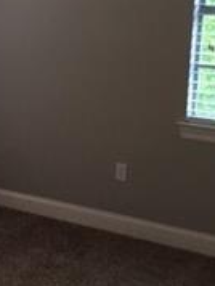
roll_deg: -1.3
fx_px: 644
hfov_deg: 18.0
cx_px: -40
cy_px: 112
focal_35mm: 78
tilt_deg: -8.4
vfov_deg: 24.9
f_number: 2.2
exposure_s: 1/30
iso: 40
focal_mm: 4.15
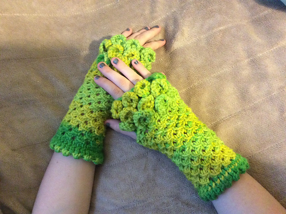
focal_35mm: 32
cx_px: 143
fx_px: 264
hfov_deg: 56.9
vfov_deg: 44.1
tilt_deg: -73.3
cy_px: 107
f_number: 2.4
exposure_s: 1/15
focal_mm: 3.3
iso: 400
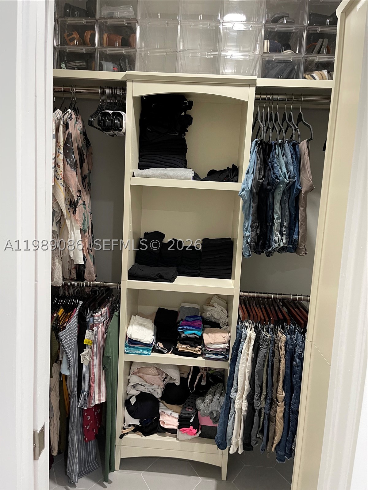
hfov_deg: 53.1
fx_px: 369
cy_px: 245
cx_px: 184
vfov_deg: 67.3
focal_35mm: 26
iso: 250
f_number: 1.6
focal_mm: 5.1
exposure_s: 1/60
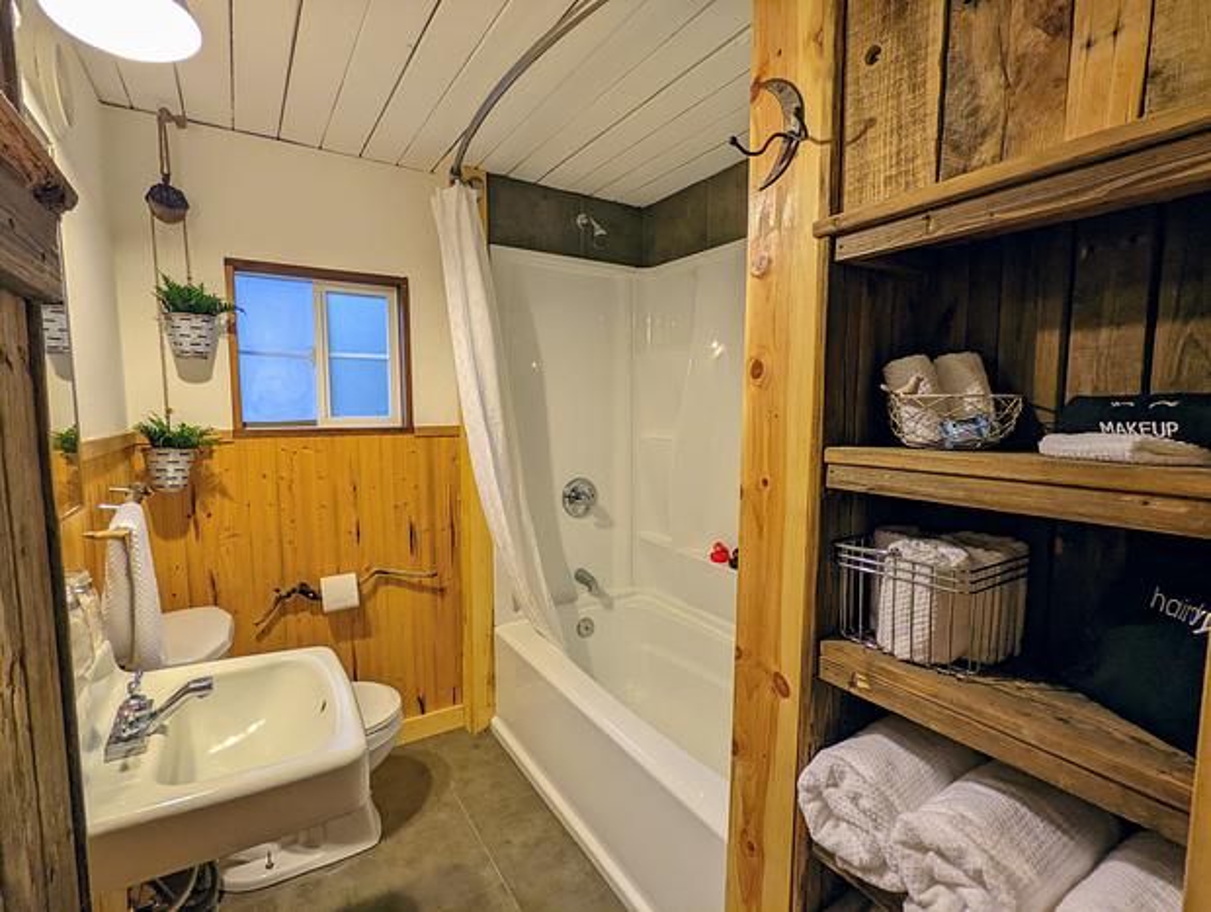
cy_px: 456
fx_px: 561
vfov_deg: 78.3
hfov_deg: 94.4
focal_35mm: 16
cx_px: 606
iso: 195
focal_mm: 2.22
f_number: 2.2
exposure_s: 1/24
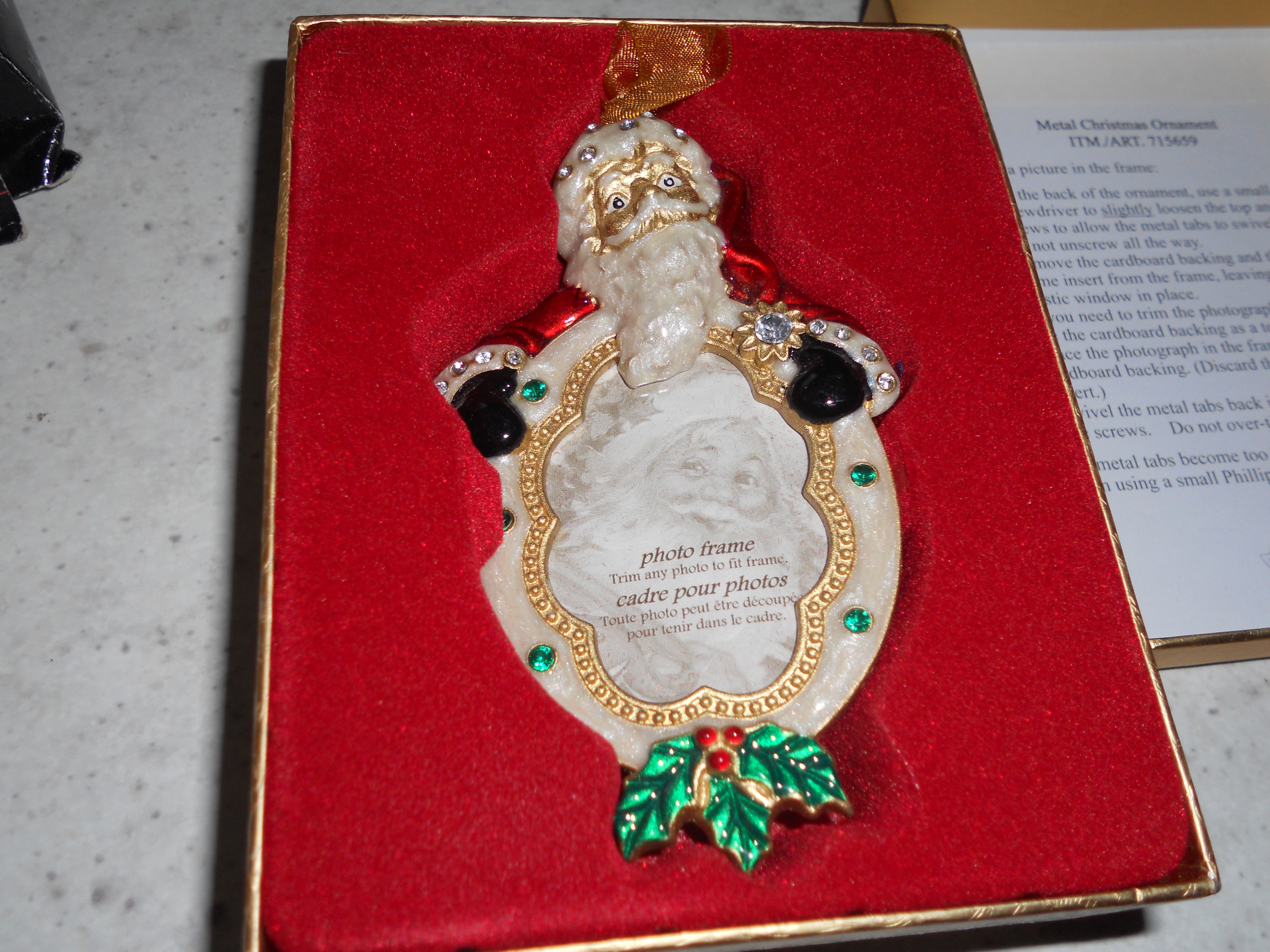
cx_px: 635
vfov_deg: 44.2
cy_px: 476
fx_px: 1174
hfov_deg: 56.8
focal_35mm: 32
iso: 80
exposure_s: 1/25
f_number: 8.8
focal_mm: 5.8
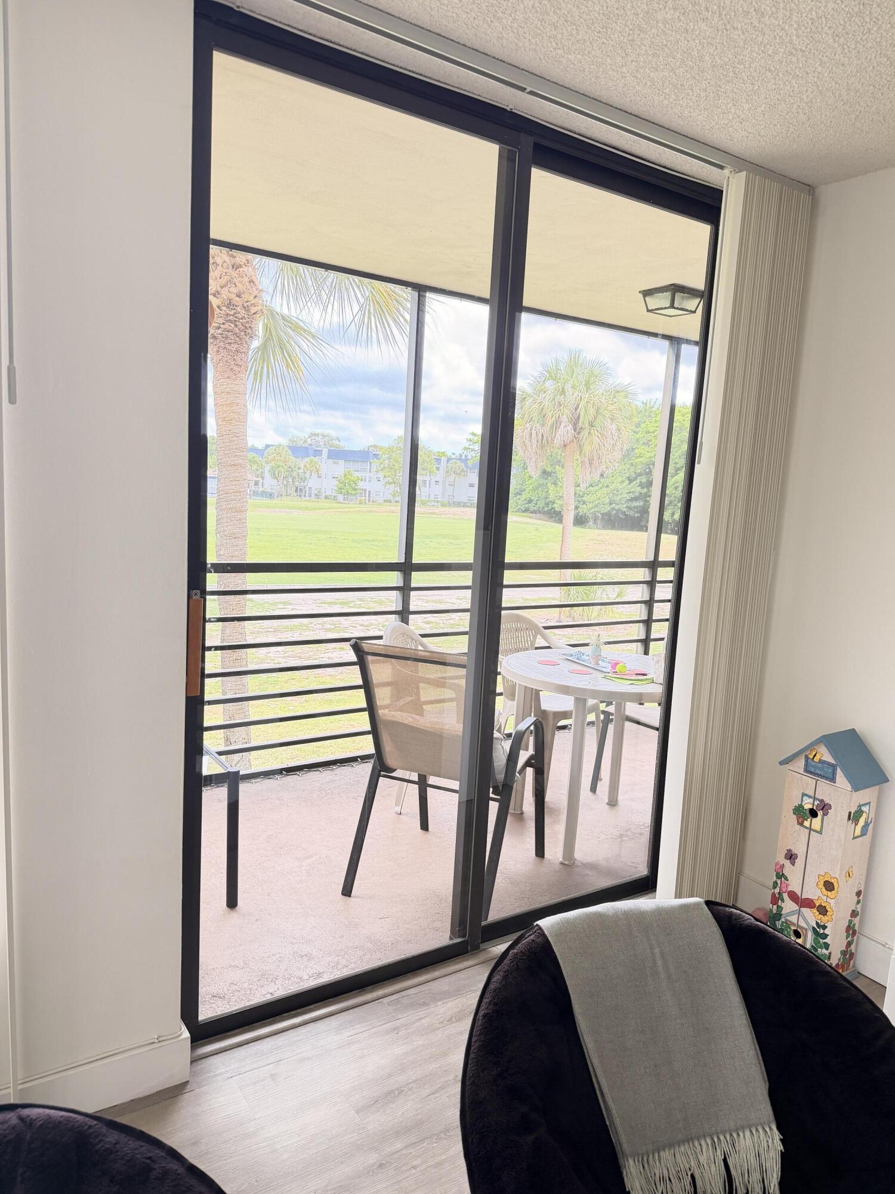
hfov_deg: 56.8
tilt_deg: -8.4
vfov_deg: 71.6
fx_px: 827
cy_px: 597
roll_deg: -3.2
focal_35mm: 24
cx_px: 448
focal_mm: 6.76
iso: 200
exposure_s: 1/194
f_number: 1.78
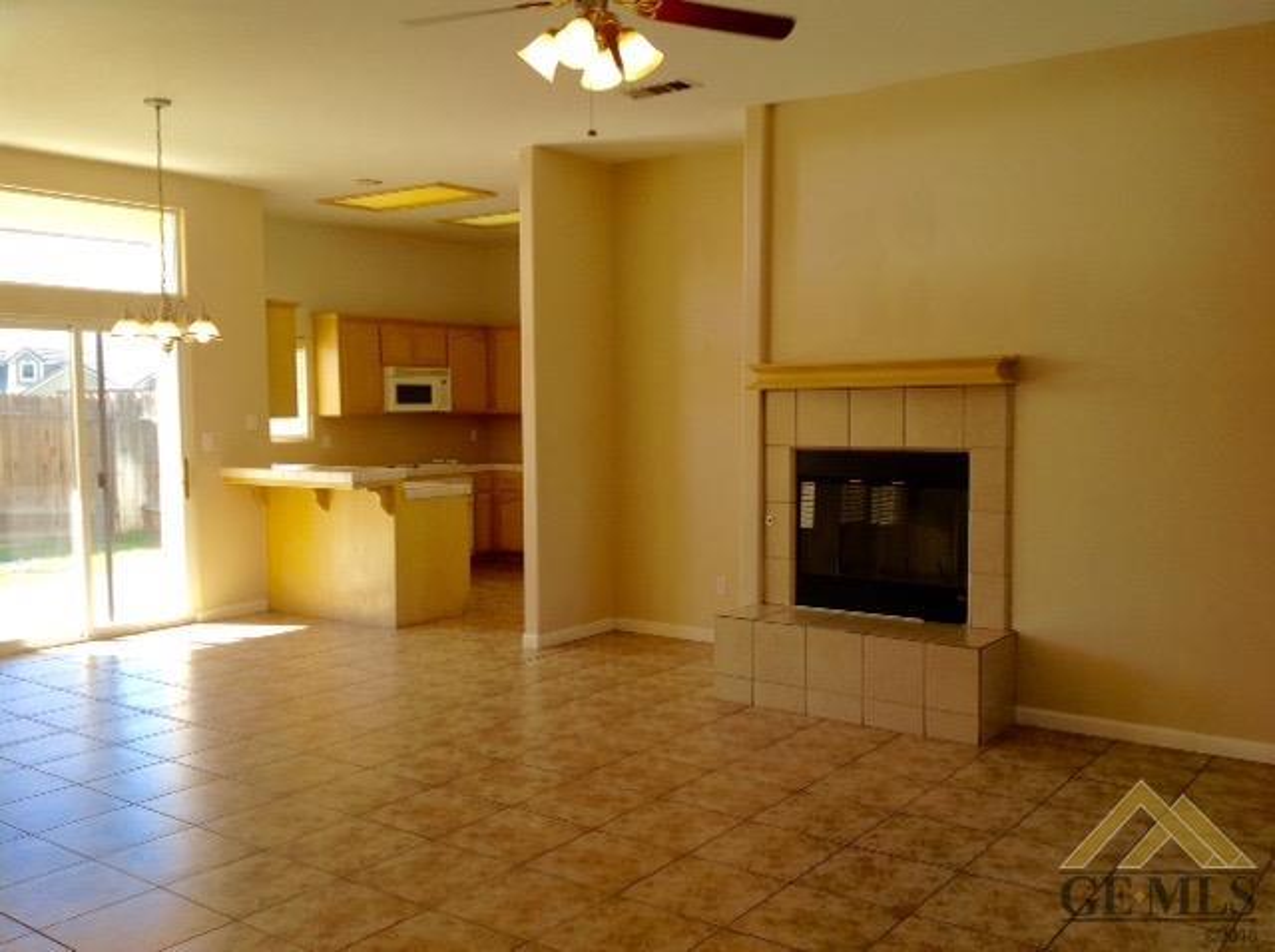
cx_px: 638
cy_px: 476
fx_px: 1287
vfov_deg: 40.6
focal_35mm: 35
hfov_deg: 52.7
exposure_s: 1/141
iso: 50
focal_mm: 4.28
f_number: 2.4
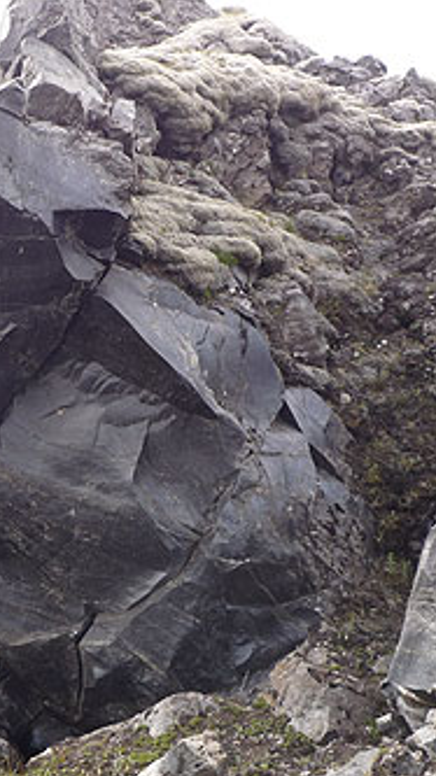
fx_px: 1091
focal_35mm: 53
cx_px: -82
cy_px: 391
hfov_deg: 21.1
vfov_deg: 39.2
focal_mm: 5.3
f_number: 3.4
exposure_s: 1/160
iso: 100
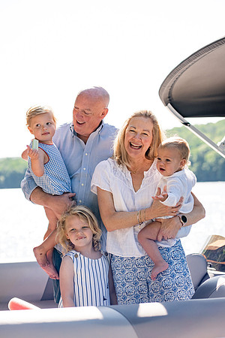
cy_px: 169
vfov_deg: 23.9
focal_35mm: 85
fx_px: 797
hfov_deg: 16.1
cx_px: 112
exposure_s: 1/1600
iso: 320
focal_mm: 85
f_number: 3.5
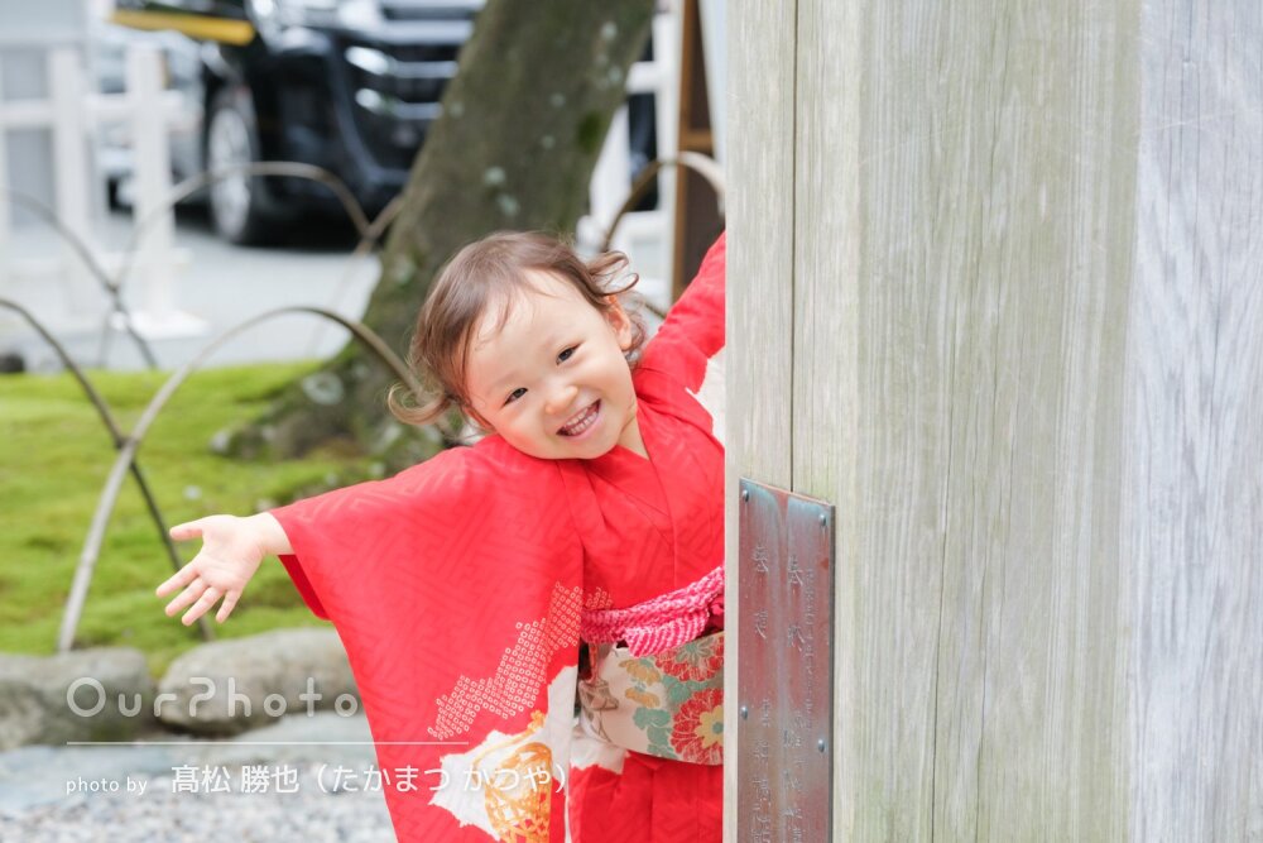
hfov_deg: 18.9
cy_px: 421
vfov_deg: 12.7
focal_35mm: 108
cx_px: 649
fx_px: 3790
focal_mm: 68.7
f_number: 4
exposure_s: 1/640
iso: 1000
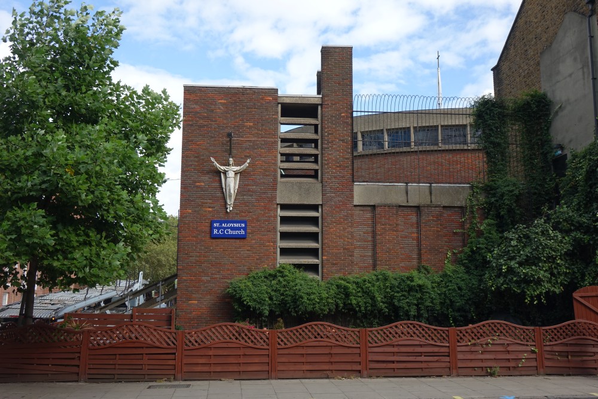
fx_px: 648
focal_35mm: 39
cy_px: 200
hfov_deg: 49.5
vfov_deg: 34.2
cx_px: 299
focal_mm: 14.24
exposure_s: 1/400
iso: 125
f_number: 4
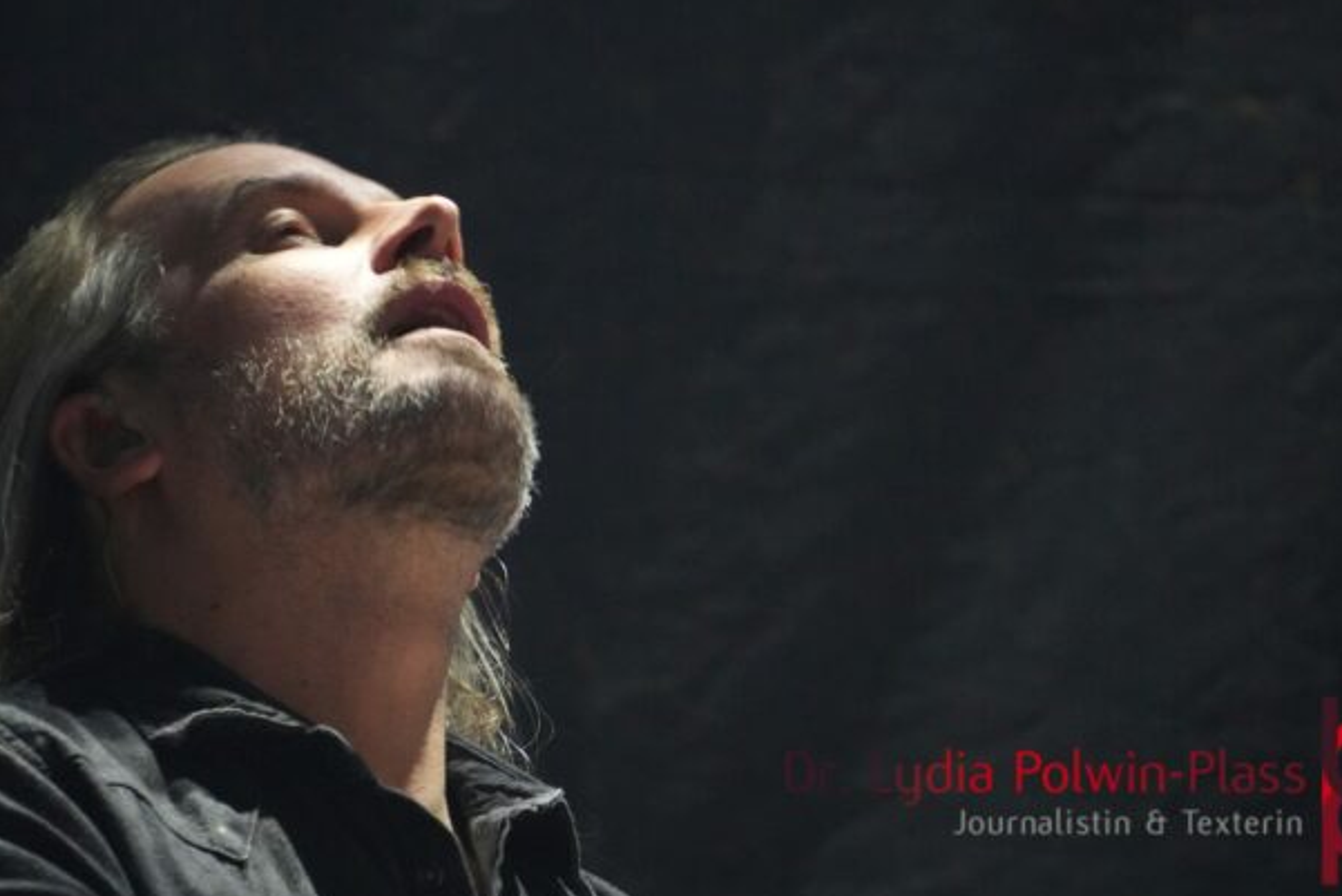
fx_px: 18517
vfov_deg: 2.8
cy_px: 393
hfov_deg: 4.2
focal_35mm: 497
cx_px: 639
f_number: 6.3
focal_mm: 259
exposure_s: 1/50
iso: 6400
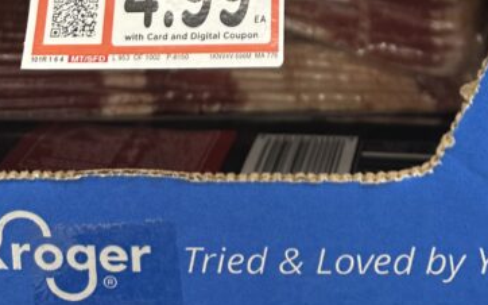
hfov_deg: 28.2
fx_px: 957
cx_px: 359
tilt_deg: -1.6
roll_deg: +0.6
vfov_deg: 14.1
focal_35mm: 72
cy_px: -368
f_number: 1.78
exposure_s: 1/105
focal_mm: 6.86
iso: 80
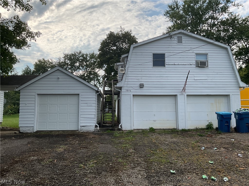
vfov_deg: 48.2
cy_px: 93
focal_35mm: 29
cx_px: 124
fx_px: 209
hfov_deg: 61.7
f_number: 1.8
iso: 16
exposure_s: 1/2058
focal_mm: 3
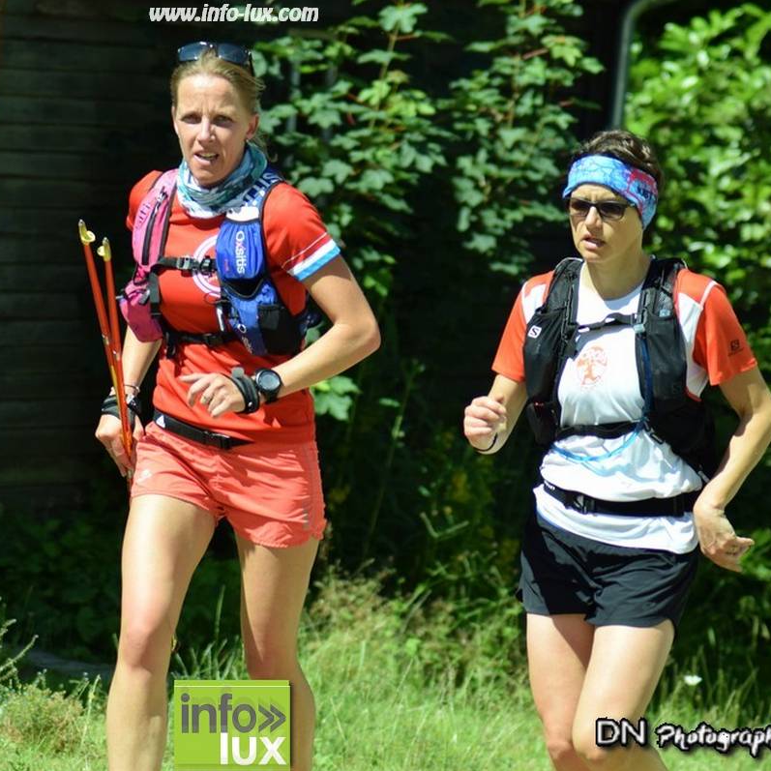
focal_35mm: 288
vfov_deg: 6.1
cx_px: 232
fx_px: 7257
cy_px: 386
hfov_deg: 6.1
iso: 400
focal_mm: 150
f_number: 5
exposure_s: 1/1600
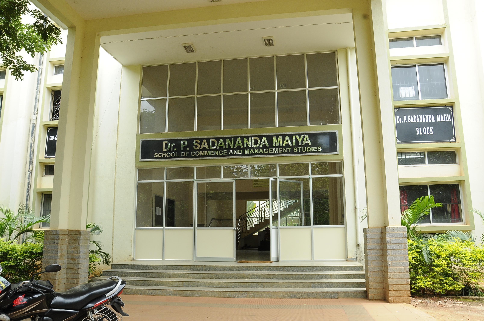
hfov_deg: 67.4
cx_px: 242
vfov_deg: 47.8
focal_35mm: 27
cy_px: 160
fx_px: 363
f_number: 9
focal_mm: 18
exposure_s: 1/125
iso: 500
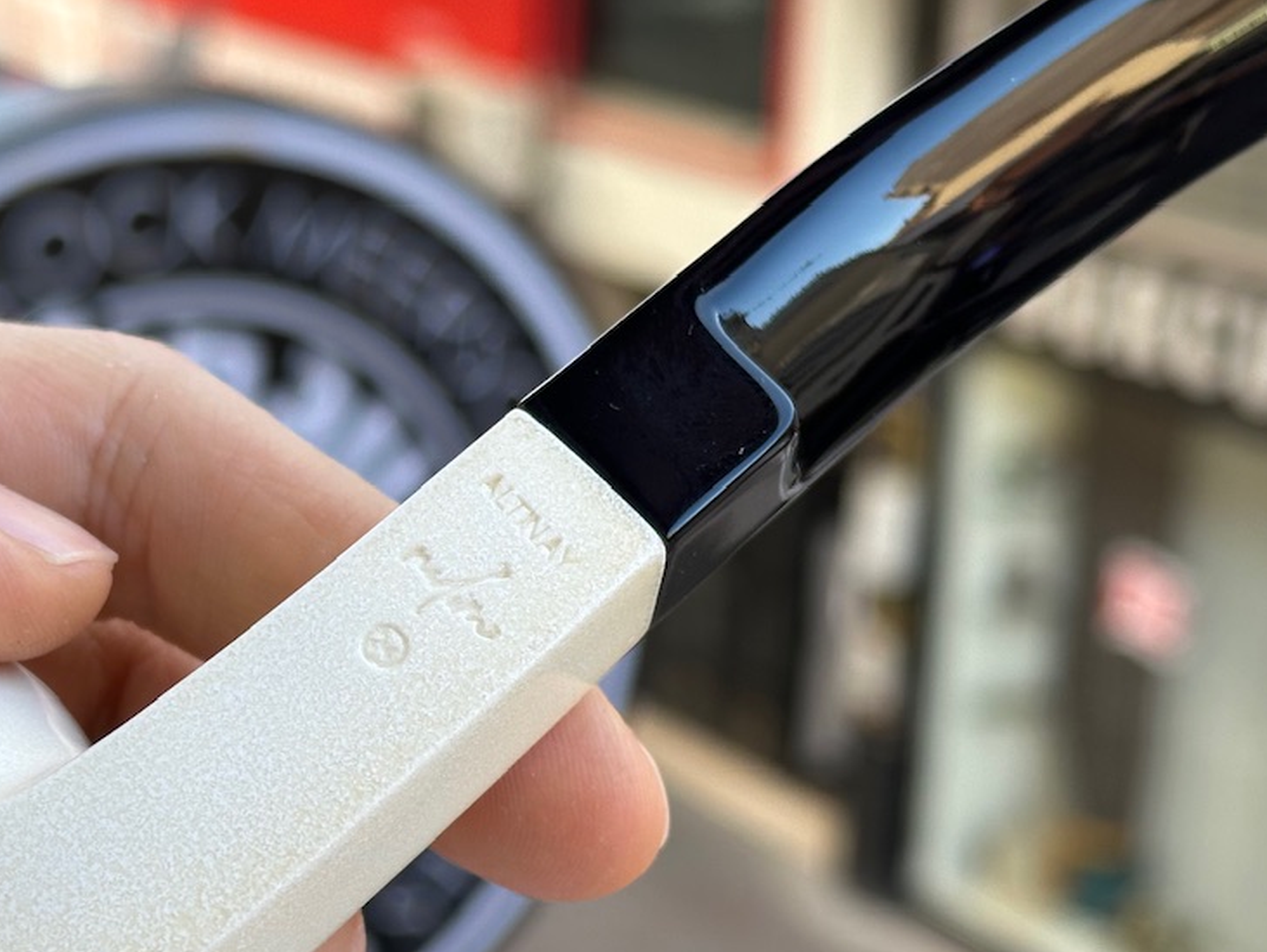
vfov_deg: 17.6
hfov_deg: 23.2
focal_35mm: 84
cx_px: 459
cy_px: 551
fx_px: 3076
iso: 64
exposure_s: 1/249
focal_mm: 6.86
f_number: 1.78
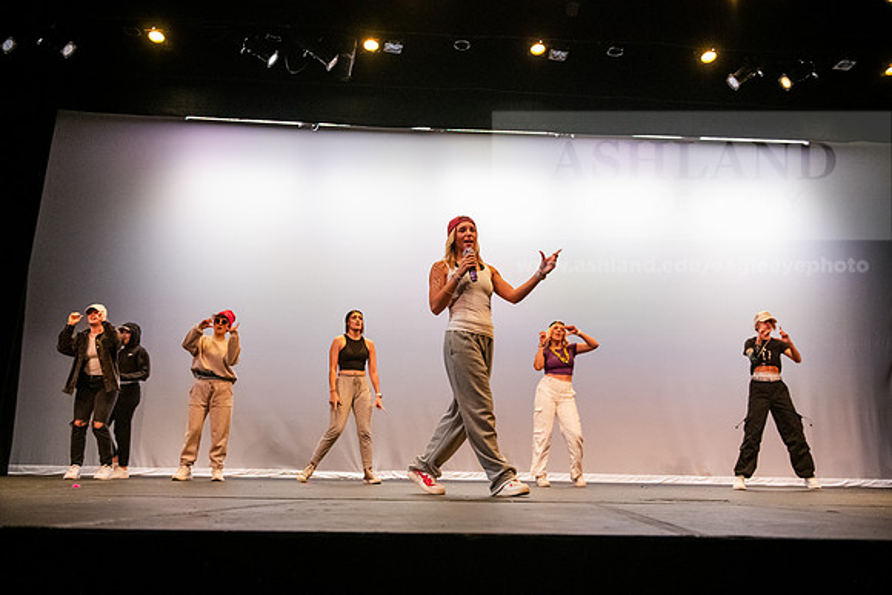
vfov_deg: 38.9
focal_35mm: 34
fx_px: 843
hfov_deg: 55.8
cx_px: 446
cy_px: 298
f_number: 3.5
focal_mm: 34
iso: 4000
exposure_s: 1/320
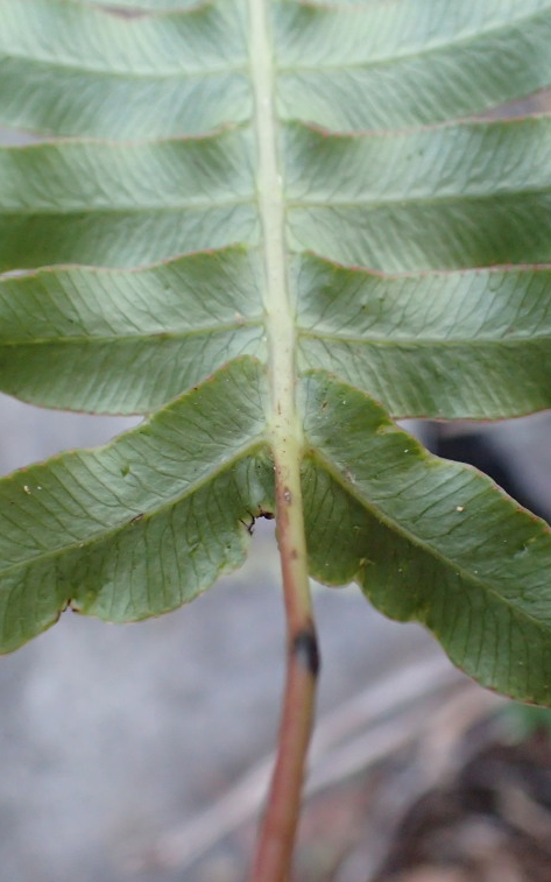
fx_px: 1033
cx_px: 285
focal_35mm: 43
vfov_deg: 46.2
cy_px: 446
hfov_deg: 29.9
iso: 640
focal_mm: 5.5
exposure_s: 1/125
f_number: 2.3
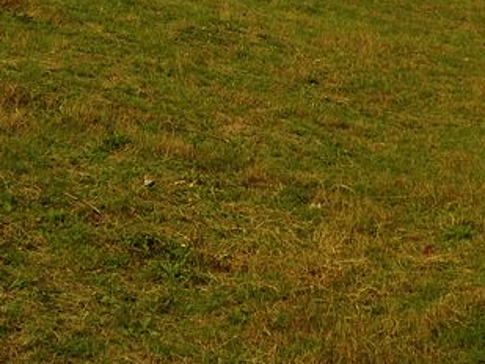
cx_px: 229
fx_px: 1668
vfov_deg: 12.1
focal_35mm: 119
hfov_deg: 16.5
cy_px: -89
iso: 100
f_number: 4.5
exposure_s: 1/500
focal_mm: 8.2
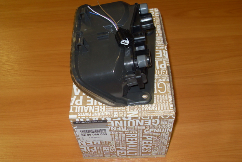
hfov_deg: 51.9
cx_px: 123
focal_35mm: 37
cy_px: 80
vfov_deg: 35.9
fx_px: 249
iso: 100
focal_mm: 6.3
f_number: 2.8
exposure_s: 1/45
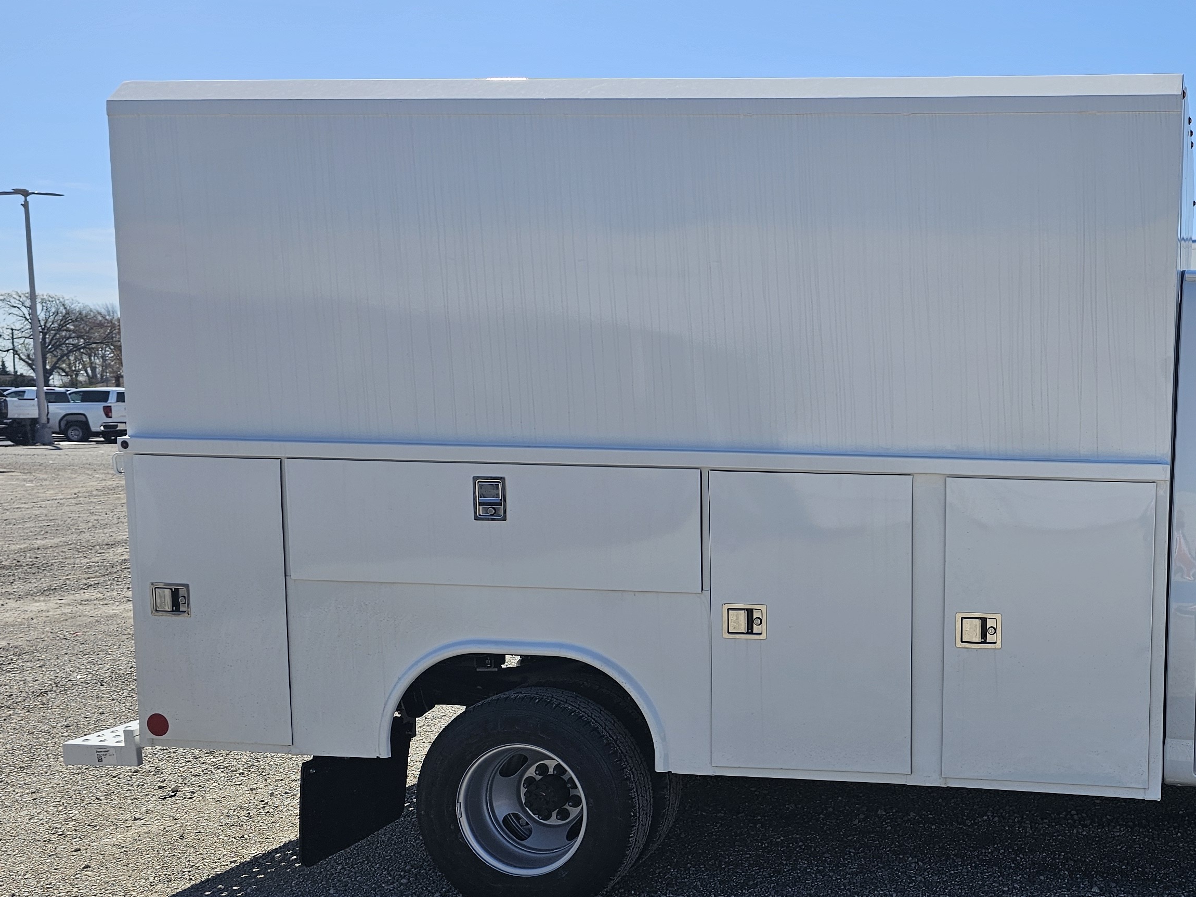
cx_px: 1020
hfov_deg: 43.7
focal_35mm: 40
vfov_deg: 35.7
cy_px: 578
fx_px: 1382
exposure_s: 1/1395
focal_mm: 6.3
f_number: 1.7
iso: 16
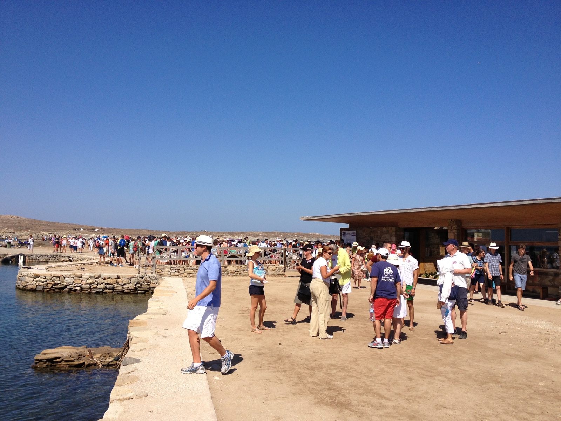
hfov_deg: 52.6
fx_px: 567
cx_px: 280
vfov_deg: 40.7
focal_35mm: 35
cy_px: 210
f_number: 2.4
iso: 50
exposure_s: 1/2632
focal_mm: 4.28
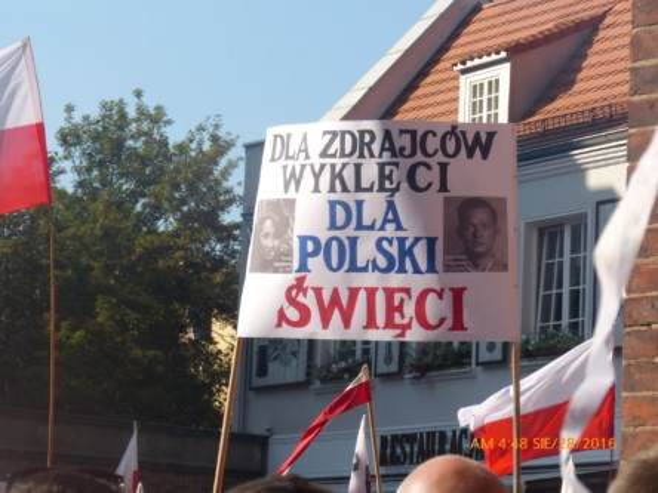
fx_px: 2642
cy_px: 246
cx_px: 329
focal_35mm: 139
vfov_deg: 10.7
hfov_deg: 14.2
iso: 100
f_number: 4
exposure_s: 1/640
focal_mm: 25
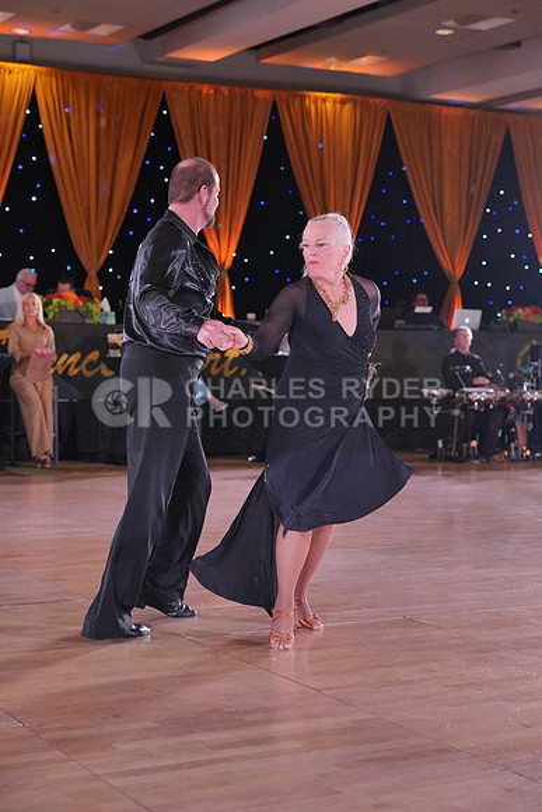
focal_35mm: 66
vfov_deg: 30.5
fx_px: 1489
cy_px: 406
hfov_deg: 20.6
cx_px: 271
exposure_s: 1/400
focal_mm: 66
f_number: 4
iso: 2000
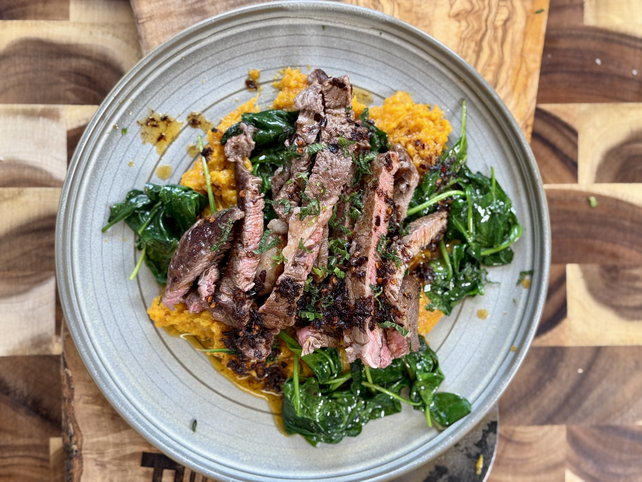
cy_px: 241
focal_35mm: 48
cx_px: 321
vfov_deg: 30.3
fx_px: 890
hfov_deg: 39.7
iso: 50
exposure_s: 1/50
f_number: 1.78
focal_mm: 6.76
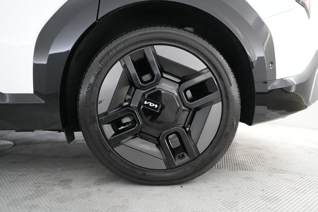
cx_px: 159
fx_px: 247
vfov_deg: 46.4
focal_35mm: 28
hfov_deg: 65.5
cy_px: 106
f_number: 2.8
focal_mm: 28
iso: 5000
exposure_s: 1/160
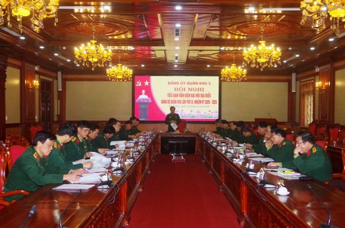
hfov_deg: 53.2
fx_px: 344
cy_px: 114
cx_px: 172
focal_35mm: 36
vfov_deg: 36.7
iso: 3200
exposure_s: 1/180
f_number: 7.1
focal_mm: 24
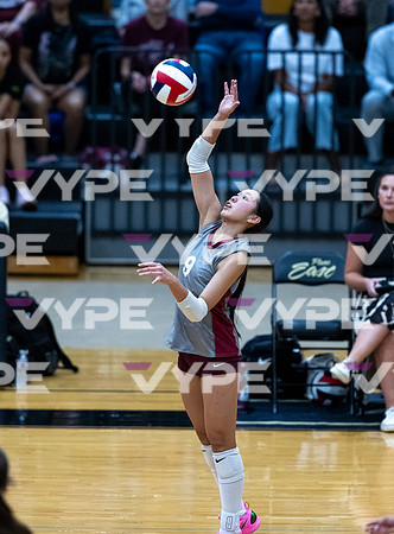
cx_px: 213
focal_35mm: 364
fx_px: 5585
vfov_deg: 5.5
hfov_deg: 4.0
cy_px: 199
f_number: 2
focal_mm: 200
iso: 3200
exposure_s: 1/1600
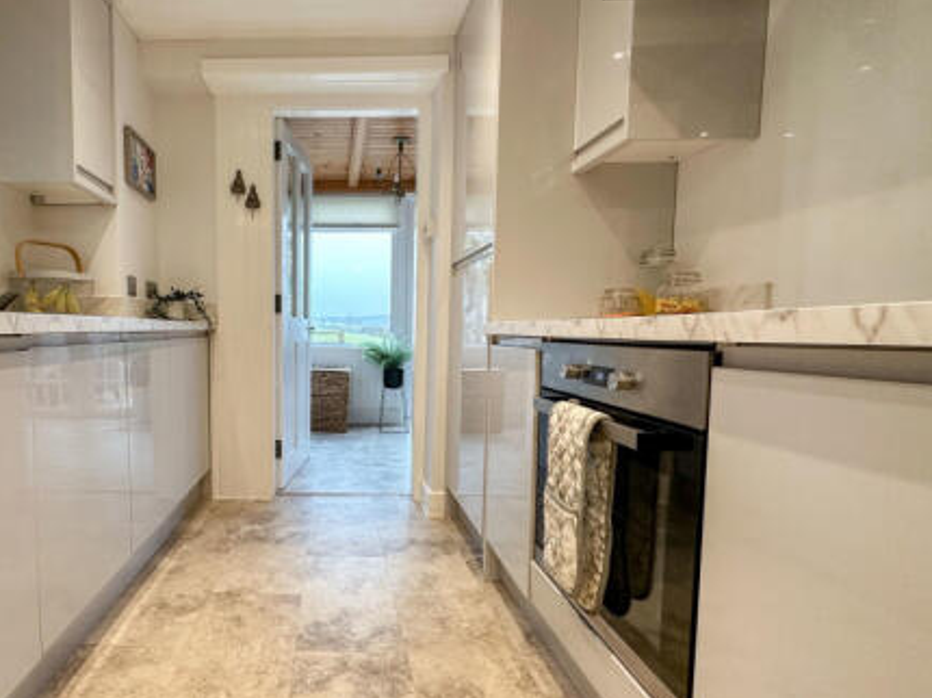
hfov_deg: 82.1
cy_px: 370
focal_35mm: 19
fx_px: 511
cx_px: 318
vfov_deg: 68.6
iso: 125
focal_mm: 2.22
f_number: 2.2
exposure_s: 1/100
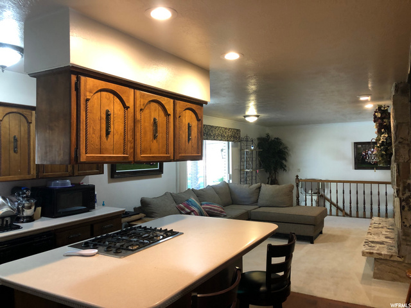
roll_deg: +0.7
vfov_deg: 49.7
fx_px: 332
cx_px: 206
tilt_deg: +0.9
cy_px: 154
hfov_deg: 63.4
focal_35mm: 28
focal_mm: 3.99
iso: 50
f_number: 1.8
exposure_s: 1/15
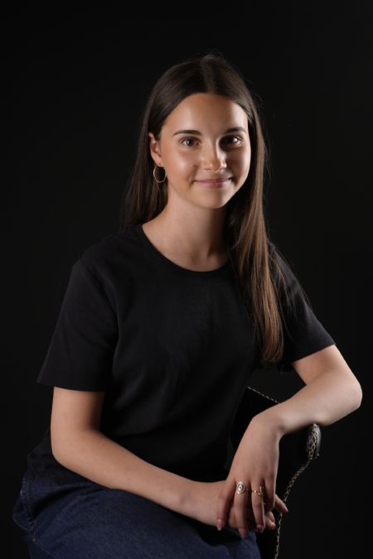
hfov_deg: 19.5
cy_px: 280
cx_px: 186
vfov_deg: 28.8
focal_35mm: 70
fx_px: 1088
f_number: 6.3
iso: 100
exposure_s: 1/160
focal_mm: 70
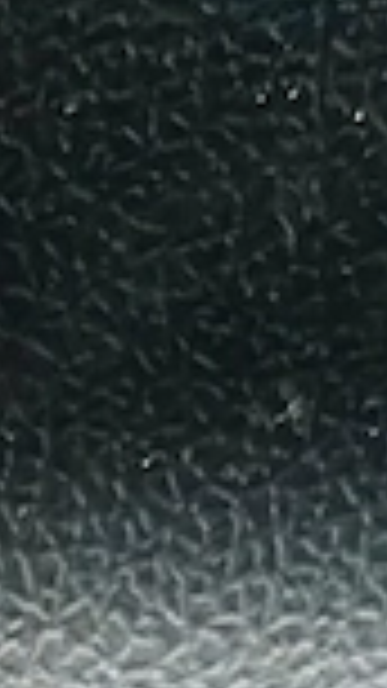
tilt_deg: -79.8
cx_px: -756
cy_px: 1781
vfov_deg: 7.3
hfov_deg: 4.3
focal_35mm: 273
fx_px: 4983
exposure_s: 1/40
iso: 500
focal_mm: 6.86
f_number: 1.78
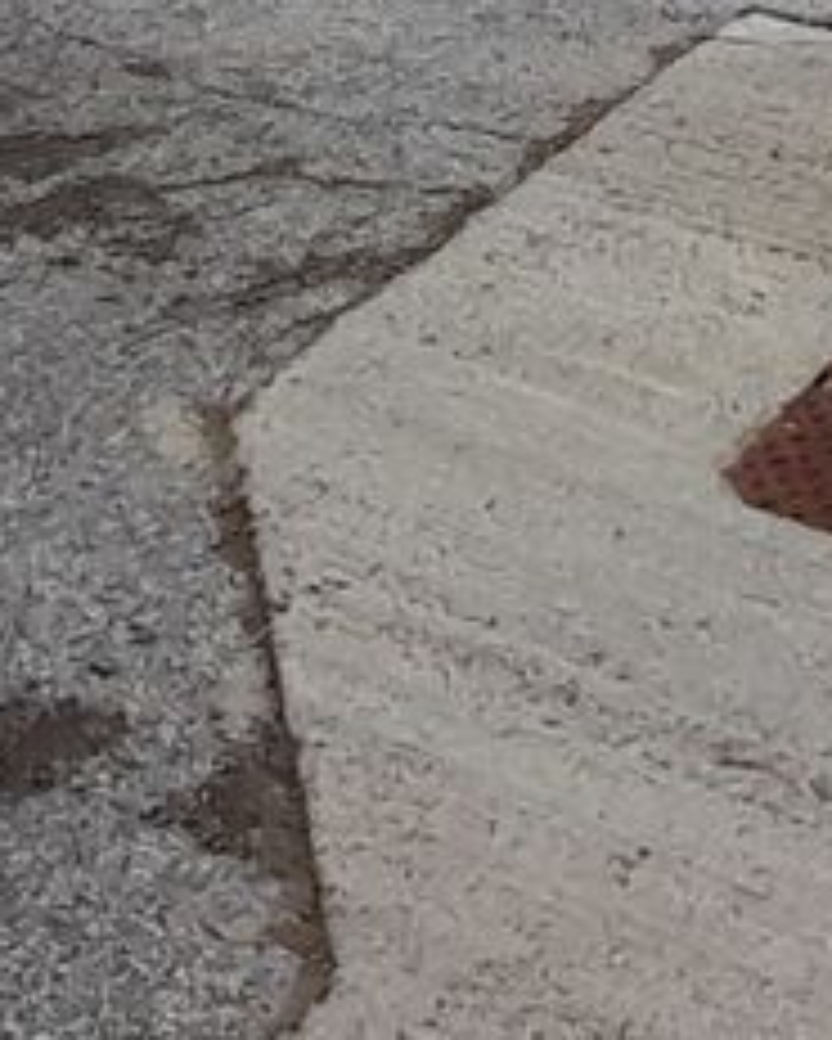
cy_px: -651
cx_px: 72
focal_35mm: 61
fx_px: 1876
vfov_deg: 22.9
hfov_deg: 24.2
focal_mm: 1.42
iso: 40
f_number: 2.2
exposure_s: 1/531
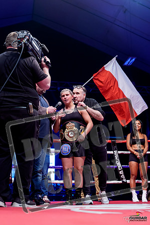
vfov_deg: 41.1
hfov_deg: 28.1
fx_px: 300
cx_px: 75
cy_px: 112
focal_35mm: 48
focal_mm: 48
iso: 2000
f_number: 2.8
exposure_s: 1/400
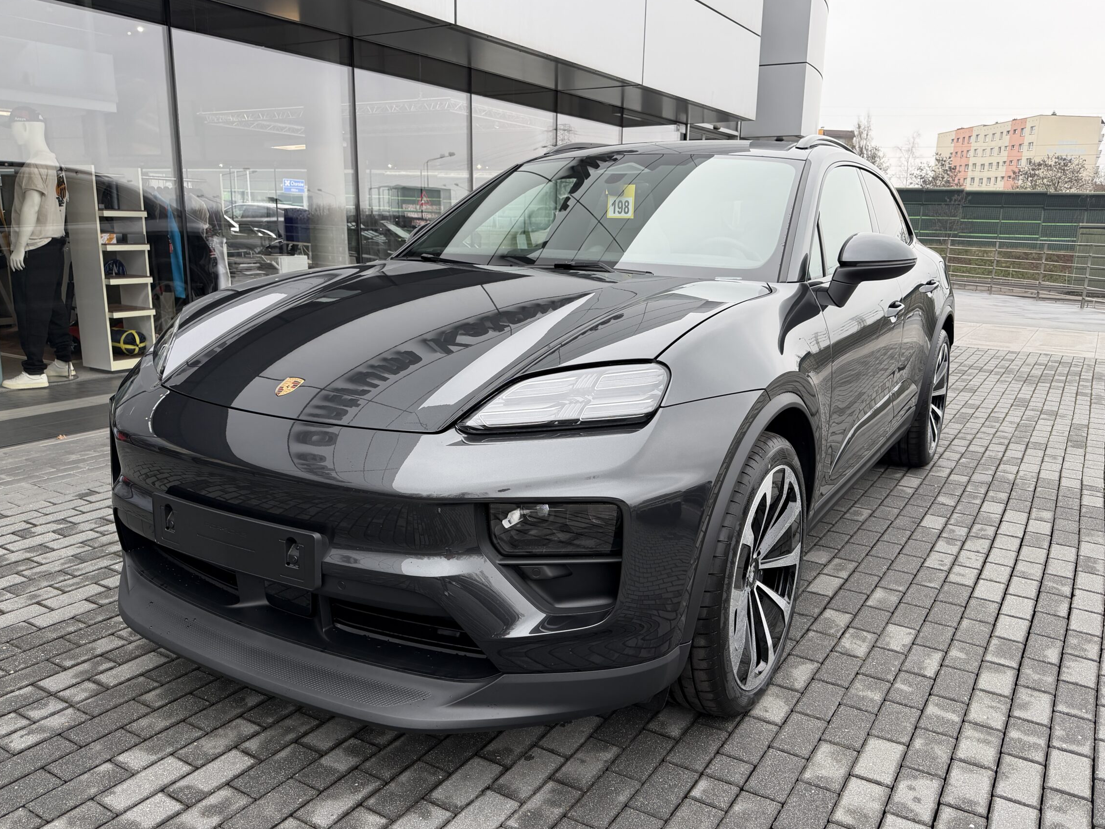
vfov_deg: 51.3
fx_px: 862
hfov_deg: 65.3
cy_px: 429
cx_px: 569
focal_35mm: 27
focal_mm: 6.76
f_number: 1.78
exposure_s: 1/598
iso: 100
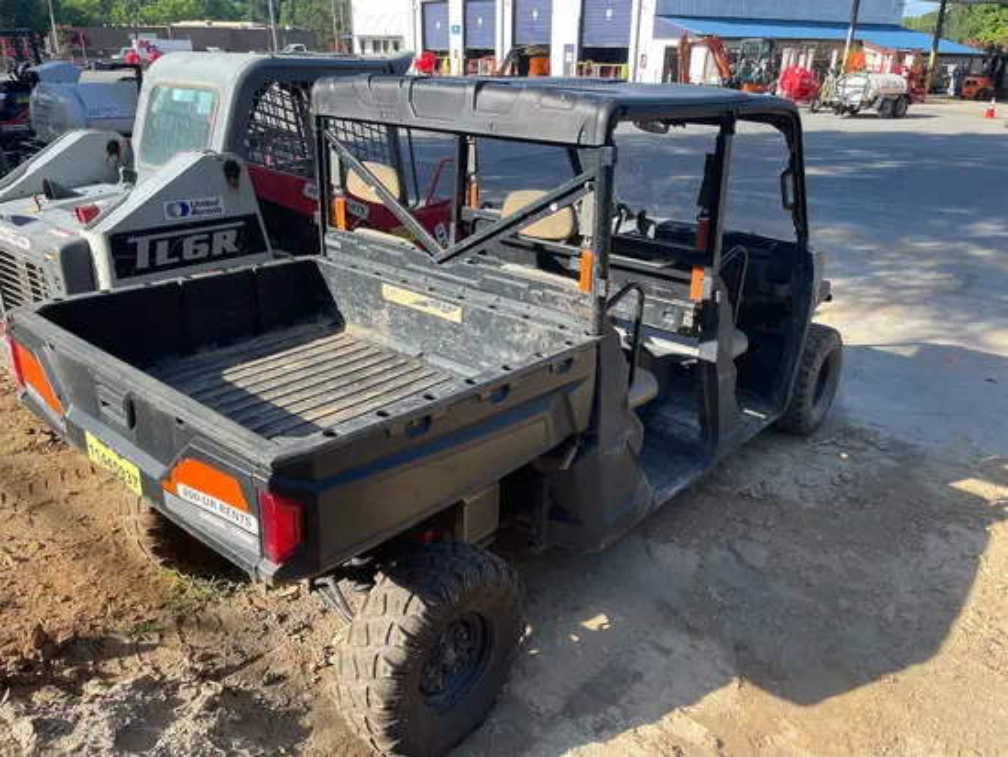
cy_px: 378
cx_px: 504
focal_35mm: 26
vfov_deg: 53.1
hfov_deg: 67.3
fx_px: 757
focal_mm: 4.2
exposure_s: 1/861
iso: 32
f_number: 1.6
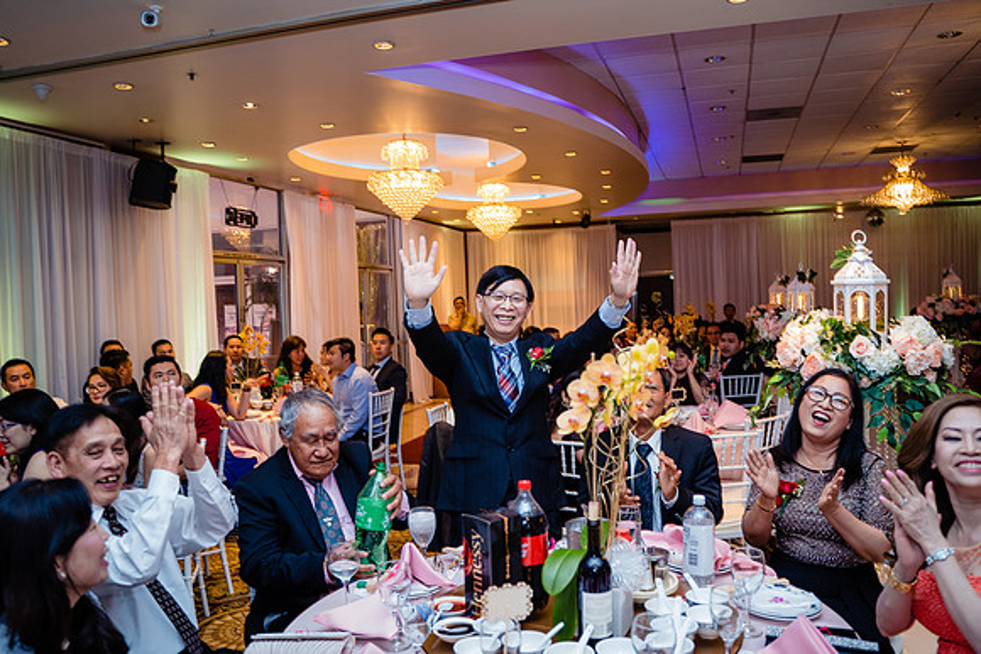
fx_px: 763
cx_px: 490
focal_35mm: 28
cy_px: 327
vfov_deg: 46.4
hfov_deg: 65.5
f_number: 3.2
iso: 1600
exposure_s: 1/125
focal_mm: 28
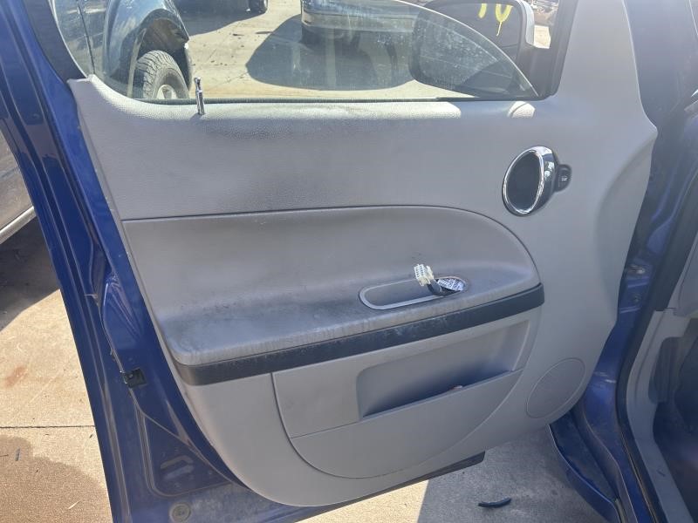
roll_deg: +0.4
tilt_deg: -30.7
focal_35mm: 26
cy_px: 262
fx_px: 524
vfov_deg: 53.1
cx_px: 349
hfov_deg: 67.3
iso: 50
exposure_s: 1/797
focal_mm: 5.7
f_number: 1.5
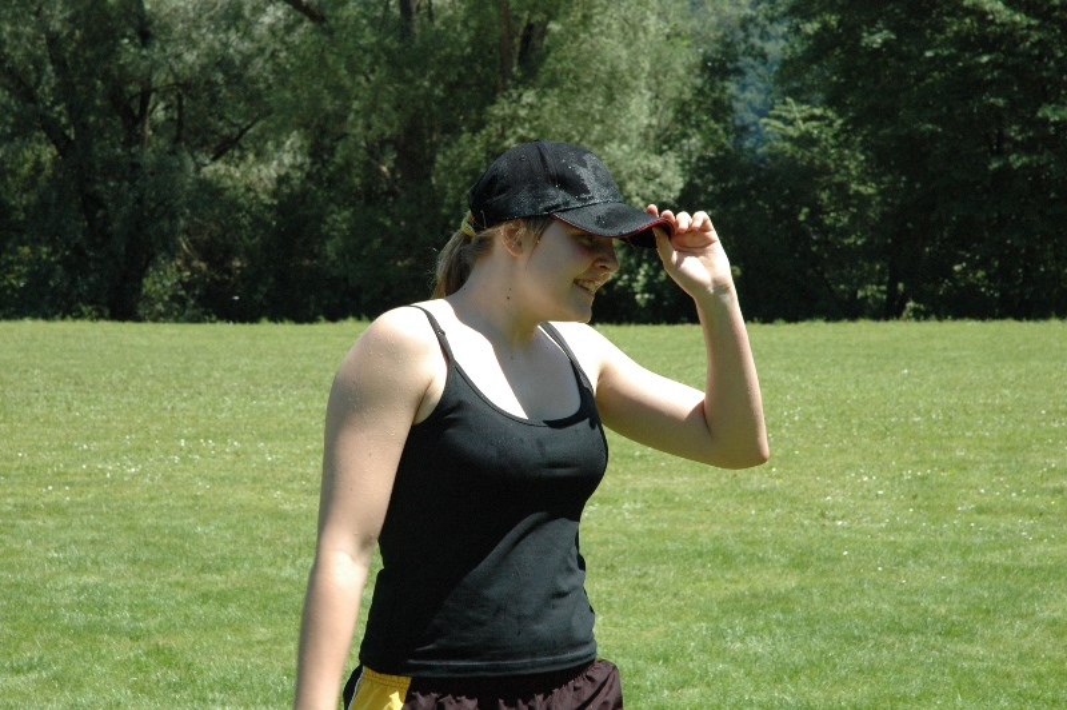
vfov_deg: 13.0
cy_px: 355
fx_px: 3109
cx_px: 534
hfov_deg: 19.5
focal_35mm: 105
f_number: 11
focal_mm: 70
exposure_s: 1/500
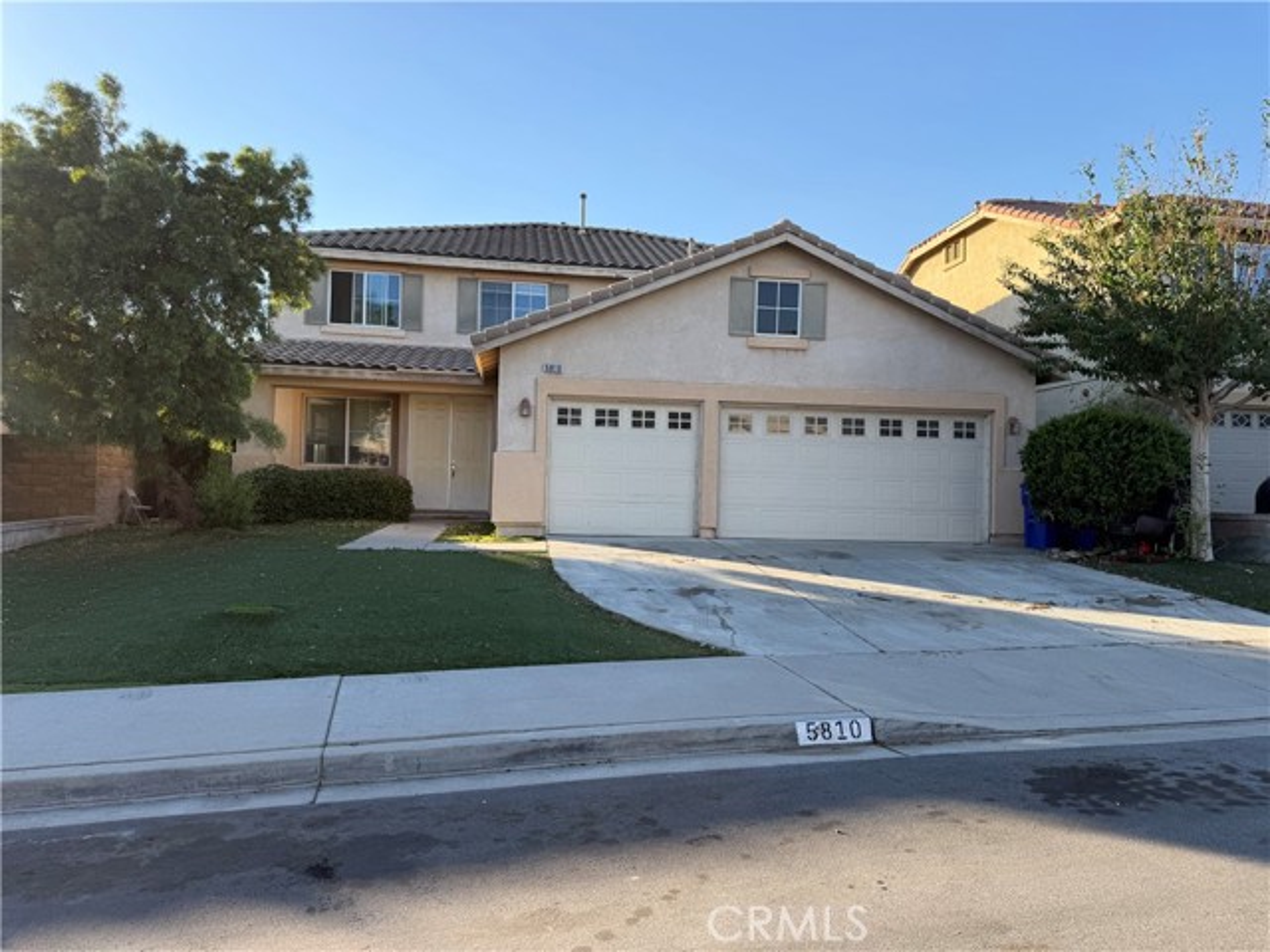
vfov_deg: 56.8
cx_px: 635
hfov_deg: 71.6
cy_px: 476
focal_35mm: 24
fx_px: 881
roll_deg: -0.8
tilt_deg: +0.4
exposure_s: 1/1553
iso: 80
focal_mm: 6.76
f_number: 1.78
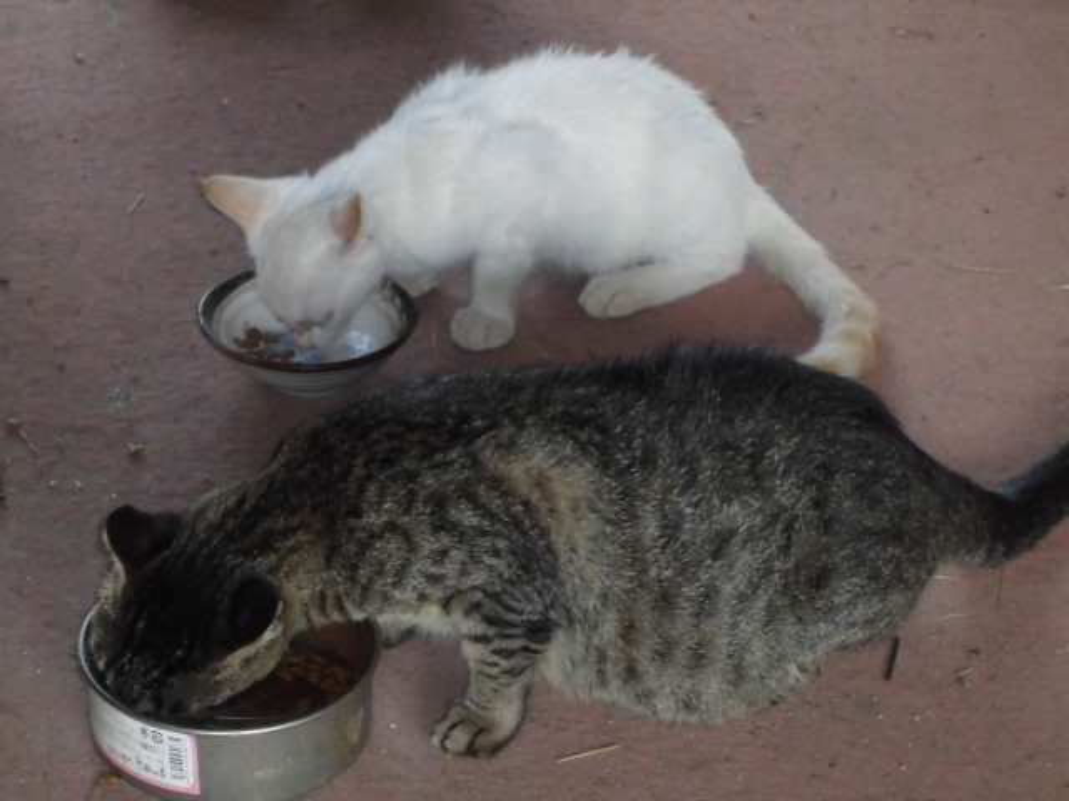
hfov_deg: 12.7
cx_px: 534
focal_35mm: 156
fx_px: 4818
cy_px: 400
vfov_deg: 9.5
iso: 400
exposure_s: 1/60
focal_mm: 27.6
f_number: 6.5
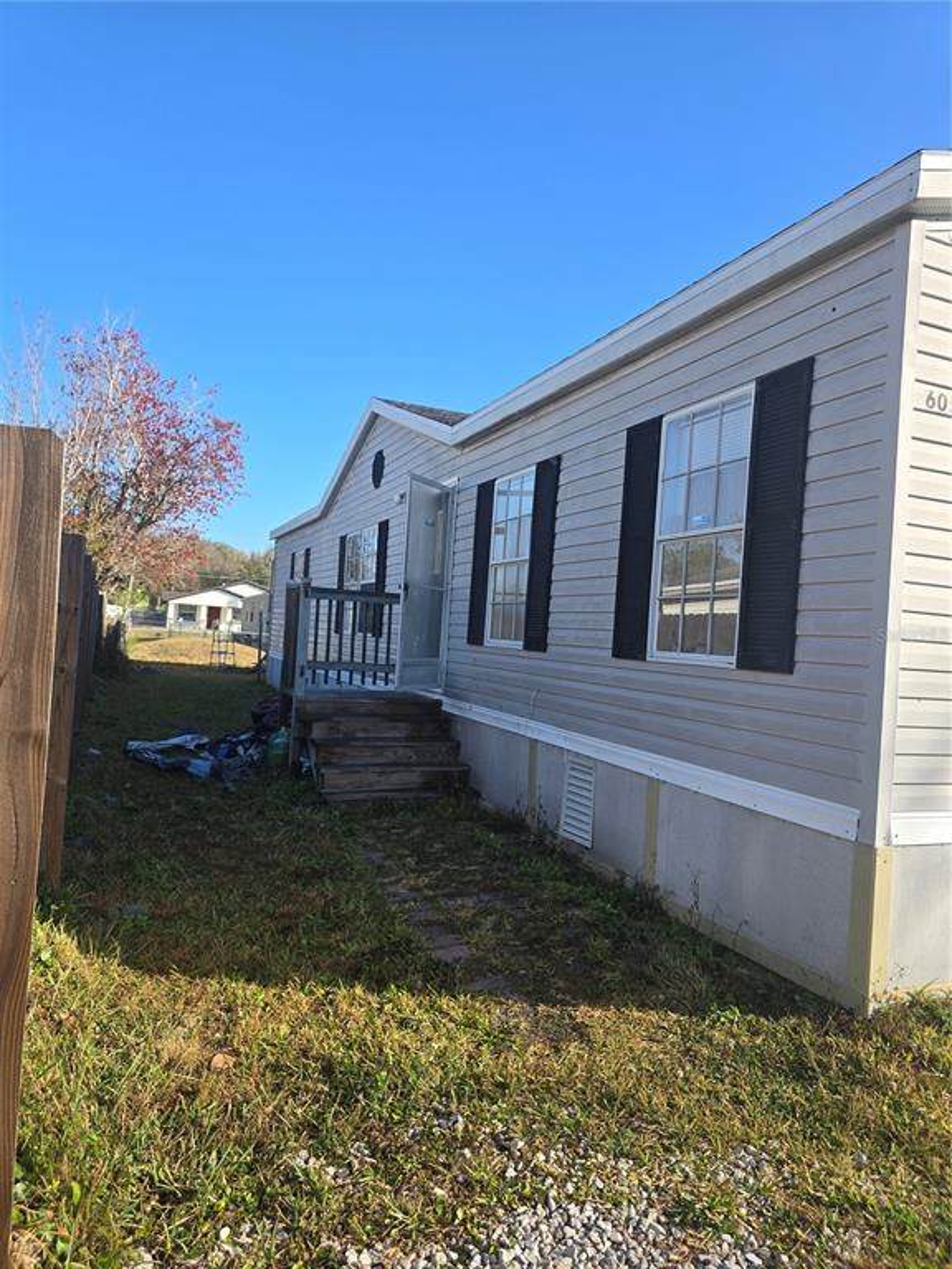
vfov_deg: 73.9
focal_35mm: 23
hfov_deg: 58.9
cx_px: 476
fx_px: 843
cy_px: 634
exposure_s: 1/356
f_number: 1.7
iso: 12
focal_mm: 6.3
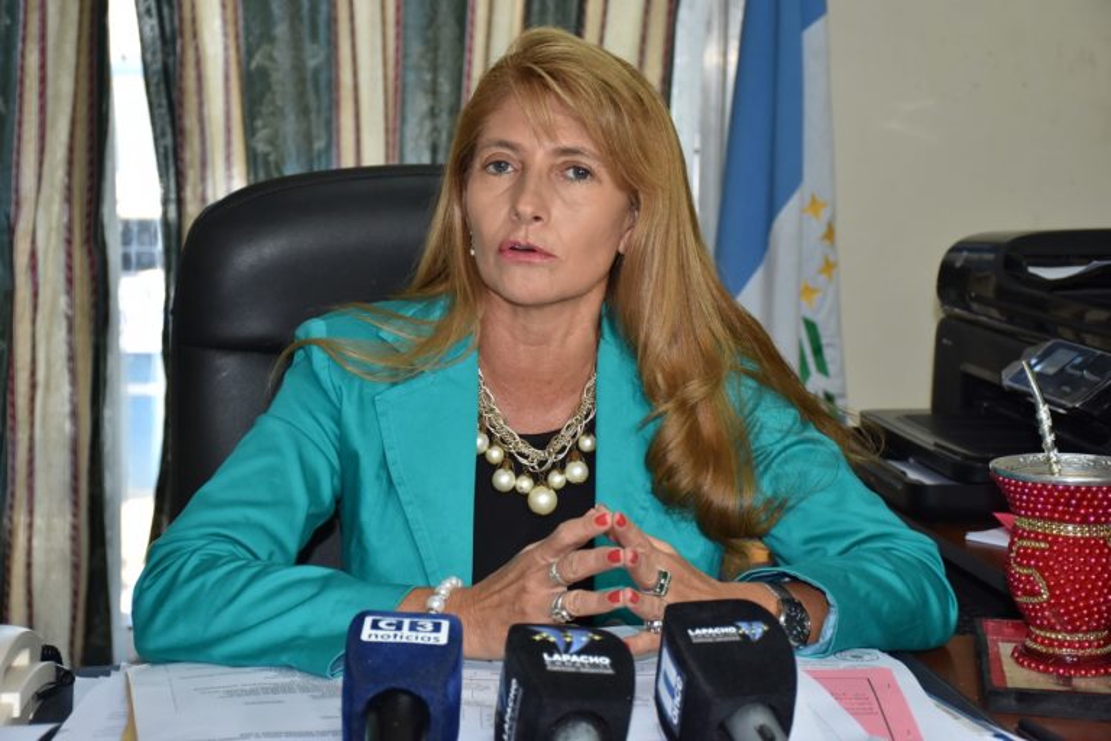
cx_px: 556
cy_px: 370
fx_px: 2222
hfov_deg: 28.1
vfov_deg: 18.9
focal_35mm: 72
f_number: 4.5
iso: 400
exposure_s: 1/125
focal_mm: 48
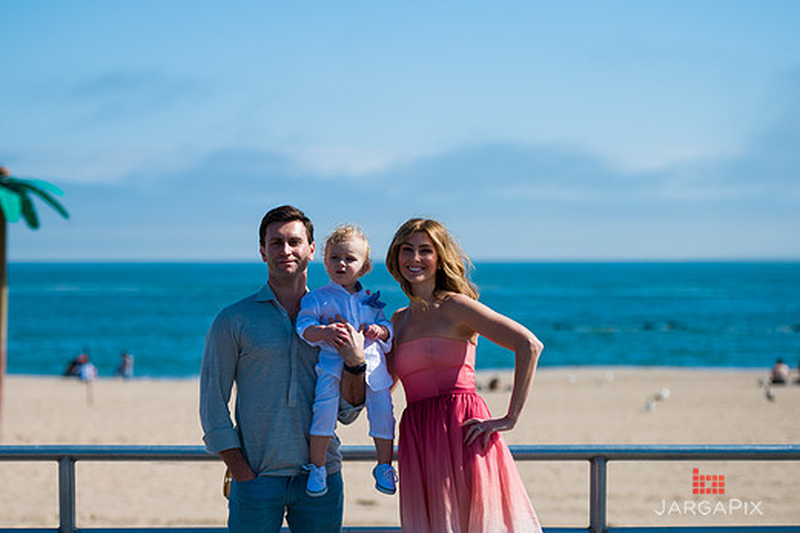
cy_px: 252
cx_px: 356
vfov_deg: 12.6
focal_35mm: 109
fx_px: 2421
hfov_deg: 18.8
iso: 200
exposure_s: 1/5000
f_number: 3.2
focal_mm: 98
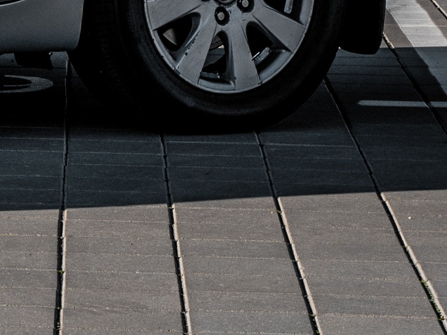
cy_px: -270
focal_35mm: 348
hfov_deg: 5.6
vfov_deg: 4.2
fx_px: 4493
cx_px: -505
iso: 100
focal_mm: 56
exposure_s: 1/200
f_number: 13
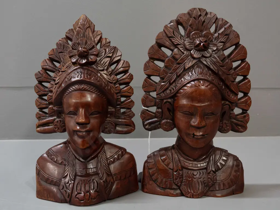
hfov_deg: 46.8
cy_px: 105
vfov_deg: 36.0
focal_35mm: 40
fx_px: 324
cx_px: 140
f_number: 5.6
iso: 3200
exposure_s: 1/100
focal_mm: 20
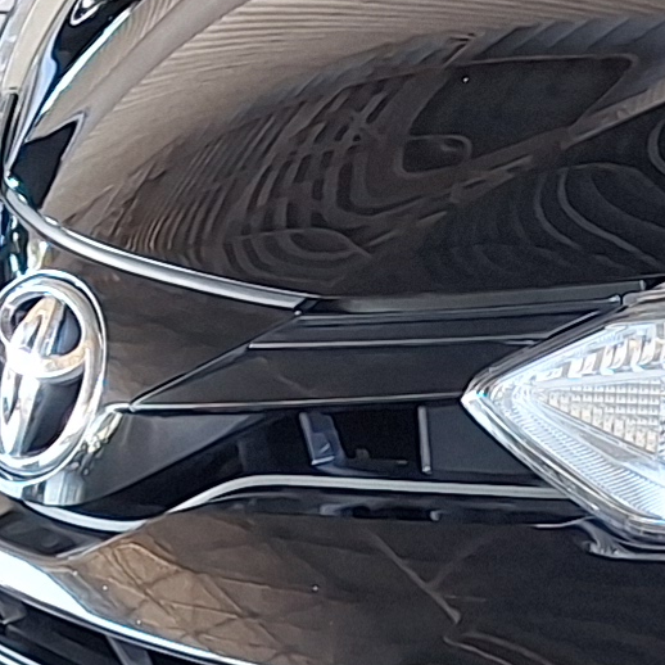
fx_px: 3478
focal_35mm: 160
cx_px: 1736
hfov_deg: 9.4
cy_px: 199
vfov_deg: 10.9
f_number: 1.8
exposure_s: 1/60
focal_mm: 5.54
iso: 40
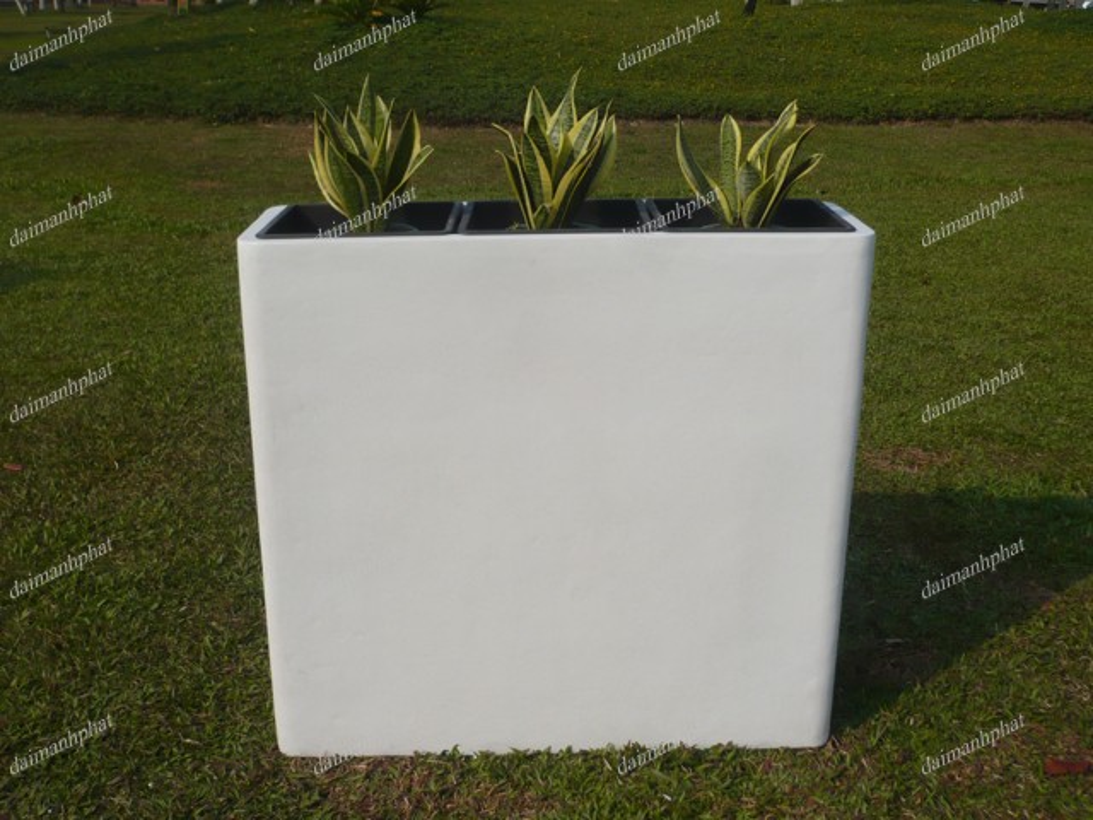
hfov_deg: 46.8
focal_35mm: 40
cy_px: 410
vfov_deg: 36.0
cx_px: 546
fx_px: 1263
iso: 100
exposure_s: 1/400
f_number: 8
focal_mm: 5.8
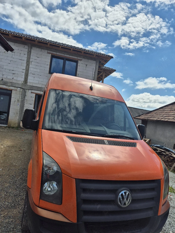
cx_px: 88
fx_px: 155
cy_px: 116
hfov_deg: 58.9
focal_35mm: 23
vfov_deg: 73.9
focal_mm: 5.4
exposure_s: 1/5000
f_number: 1.8
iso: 25
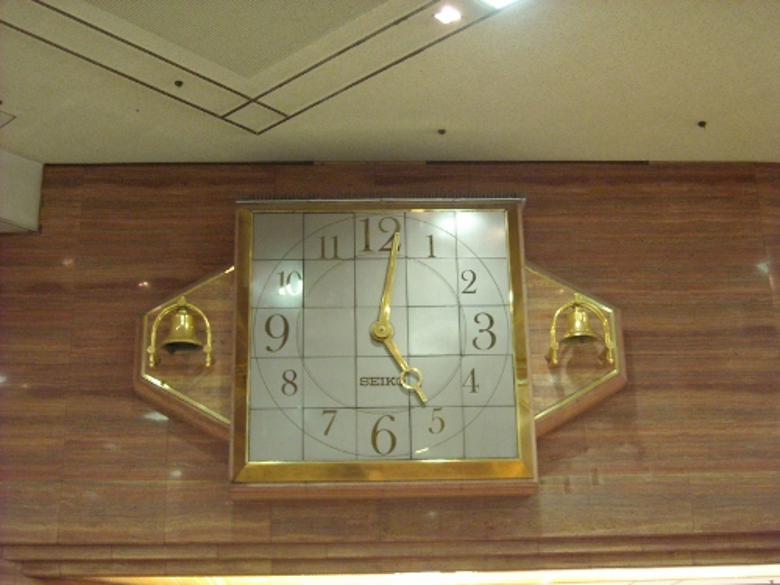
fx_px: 1217
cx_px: 390
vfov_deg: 27.0
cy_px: 292
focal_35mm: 54
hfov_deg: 35.5
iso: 400
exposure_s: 1/20
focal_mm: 8.85
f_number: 3.3
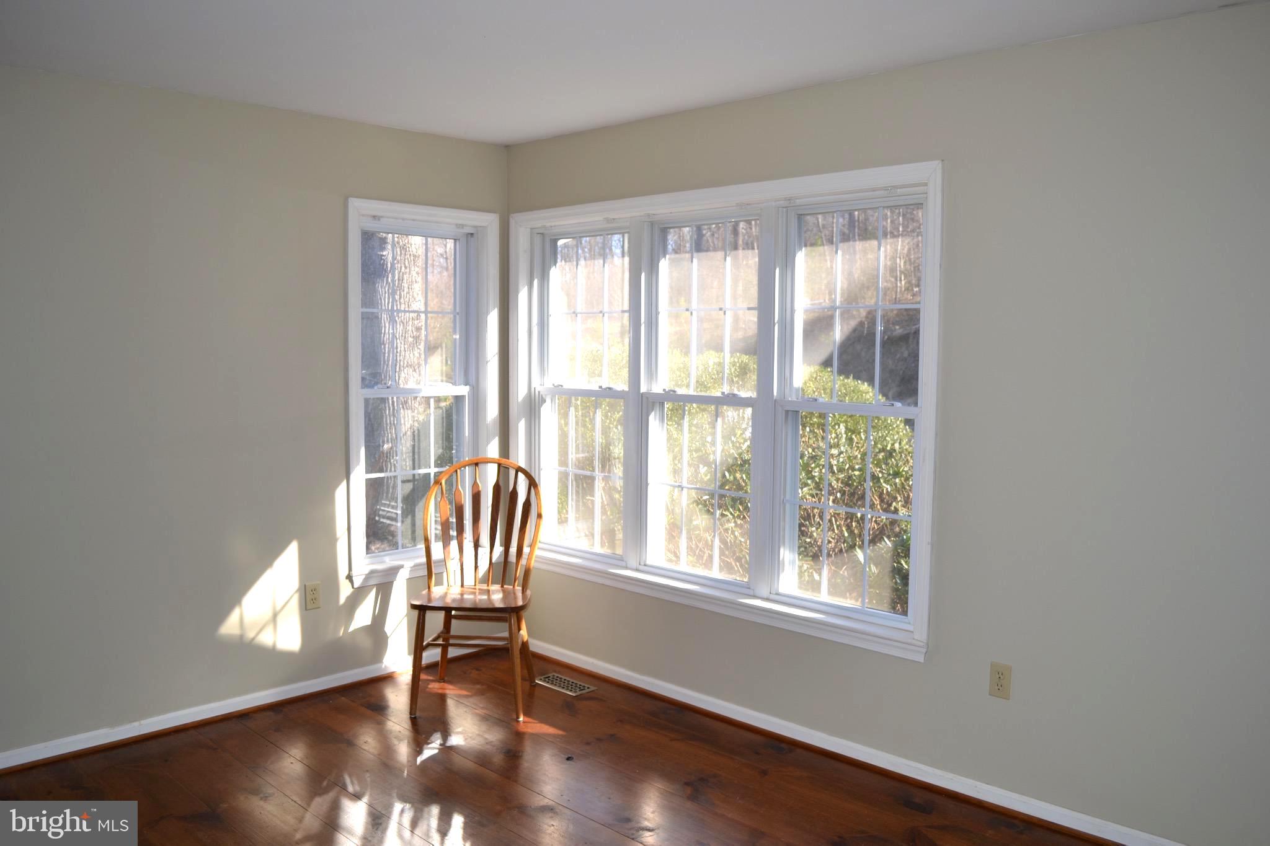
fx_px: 952
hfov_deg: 67.4
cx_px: 635
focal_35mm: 27
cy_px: 423
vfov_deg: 47.9
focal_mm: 18
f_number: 4
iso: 110
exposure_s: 1/125
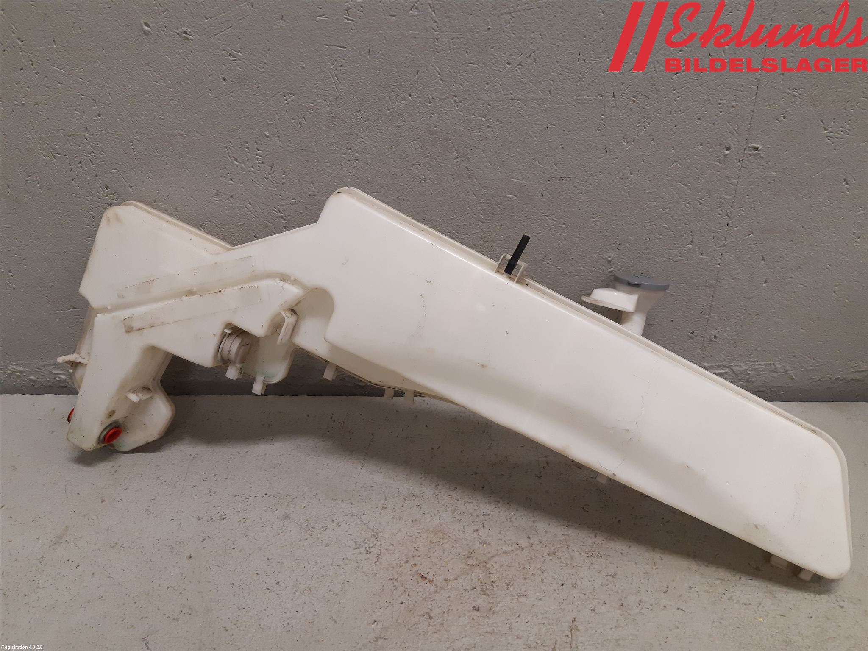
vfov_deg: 53.1
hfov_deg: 67.3
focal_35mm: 26
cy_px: 326
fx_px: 652
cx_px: 434
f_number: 1.7
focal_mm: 3.93
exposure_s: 1/50
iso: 100
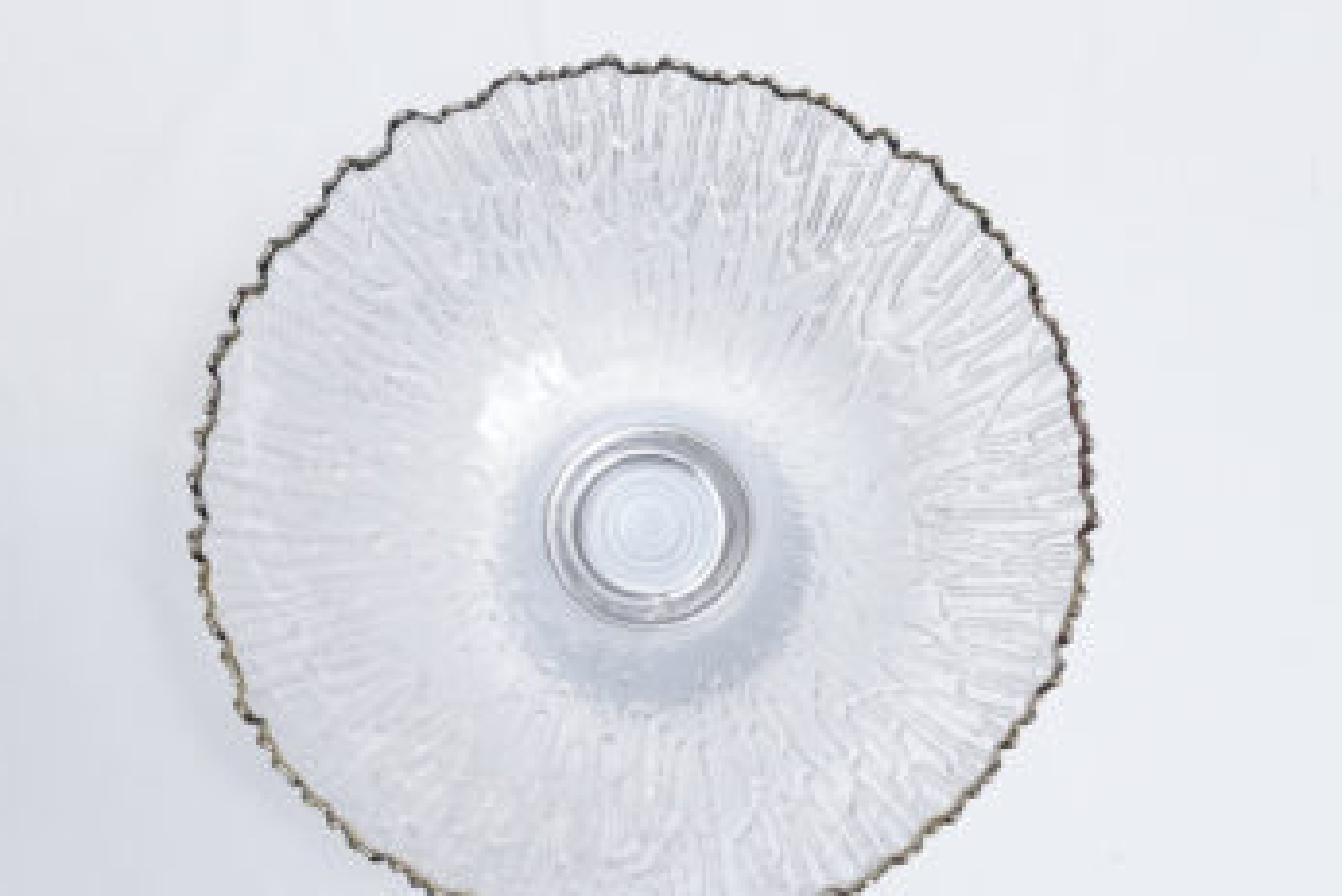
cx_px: 659
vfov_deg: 26.0
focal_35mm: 52
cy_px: 487
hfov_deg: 38.2
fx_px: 1939
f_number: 10
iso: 3200
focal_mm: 30
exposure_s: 1/125
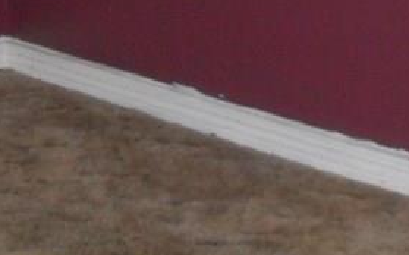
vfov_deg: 8.6
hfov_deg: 14.5
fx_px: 1604
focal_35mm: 144
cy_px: -271
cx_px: 276
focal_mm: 6.3
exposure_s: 1/45
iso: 160
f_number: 2.8
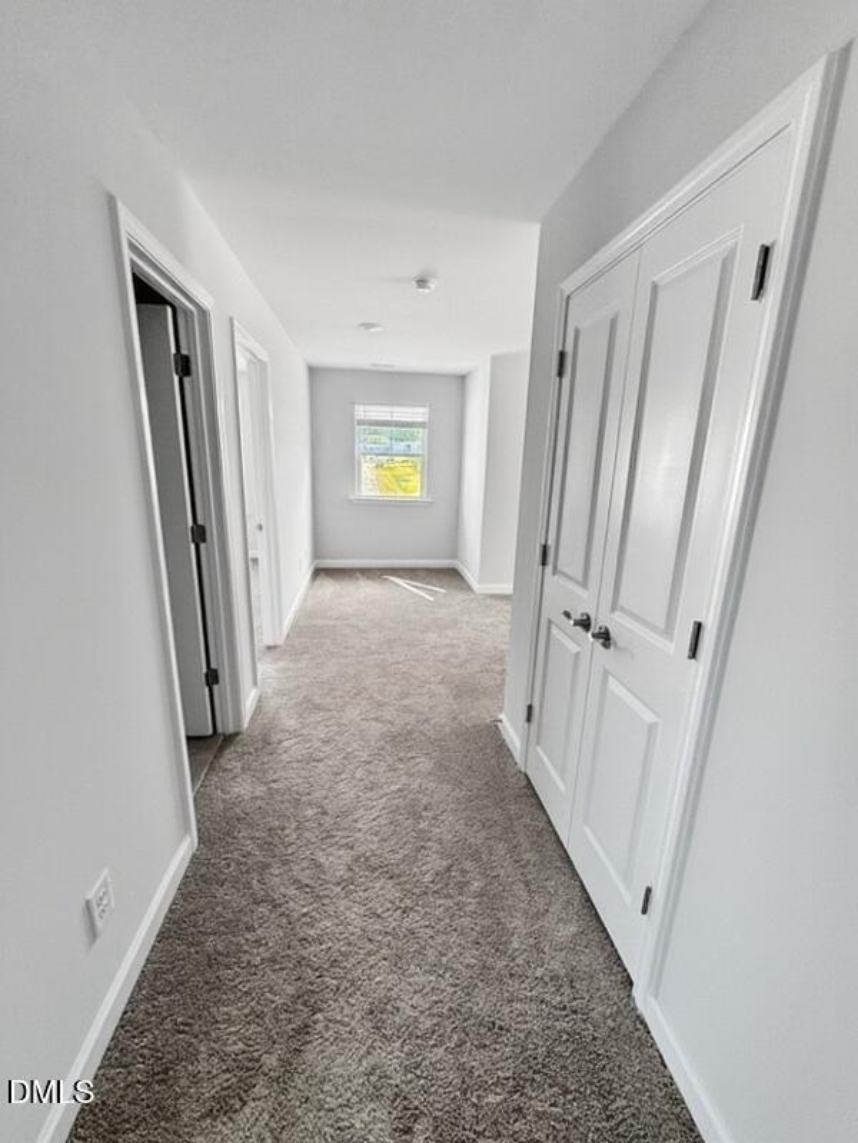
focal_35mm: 14
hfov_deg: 85.7
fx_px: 463
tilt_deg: -12.7
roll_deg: +0.1
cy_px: 572
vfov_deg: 102.1
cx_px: 429
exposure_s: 1/99
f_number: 2.2
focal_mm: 2.2
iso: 160
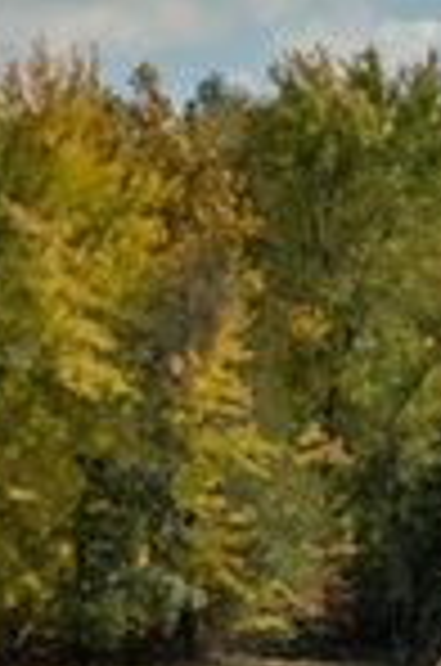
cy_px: 1004
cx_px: 608
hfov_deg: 5.6
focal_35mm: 244
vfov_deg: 8.3
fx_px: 4504
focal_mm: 80
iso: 800
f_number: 14
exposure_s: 1/640
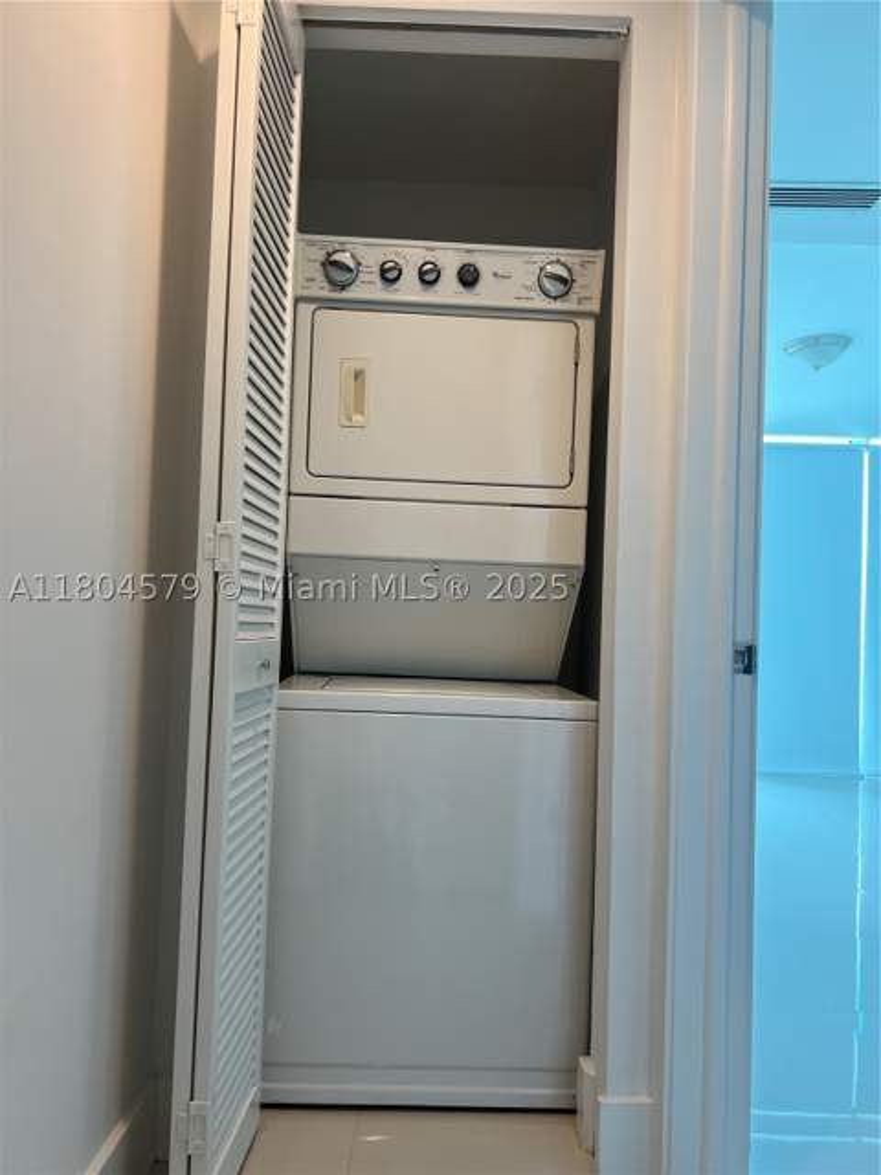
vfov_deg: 67.3
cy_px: 588
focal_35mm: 26
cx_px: 440
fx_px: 882
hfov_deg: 53.1
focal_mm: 5.7
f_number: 1.5
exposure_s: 1/60
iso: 64
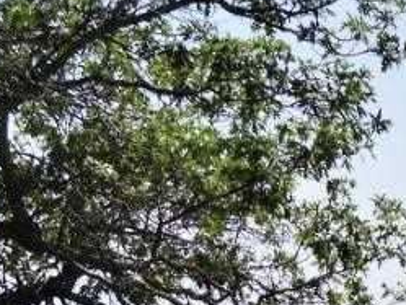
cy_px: 522
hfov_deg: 9.7
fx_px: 2265
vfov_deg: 7.5
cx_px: 761
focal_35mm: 193
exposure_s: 1/2000
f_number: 3.2
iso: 100
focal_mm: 8.4
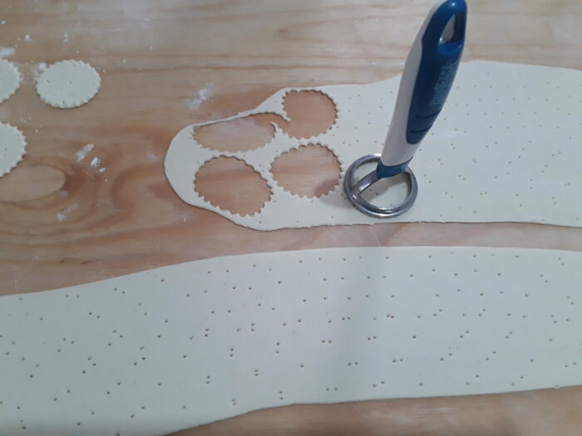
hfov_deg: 65.3
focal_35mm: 27
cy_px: 218
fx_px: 454
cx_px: 291
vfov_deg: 51.4
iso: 80
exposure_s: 1/33
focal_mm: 2.91
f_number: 1.9
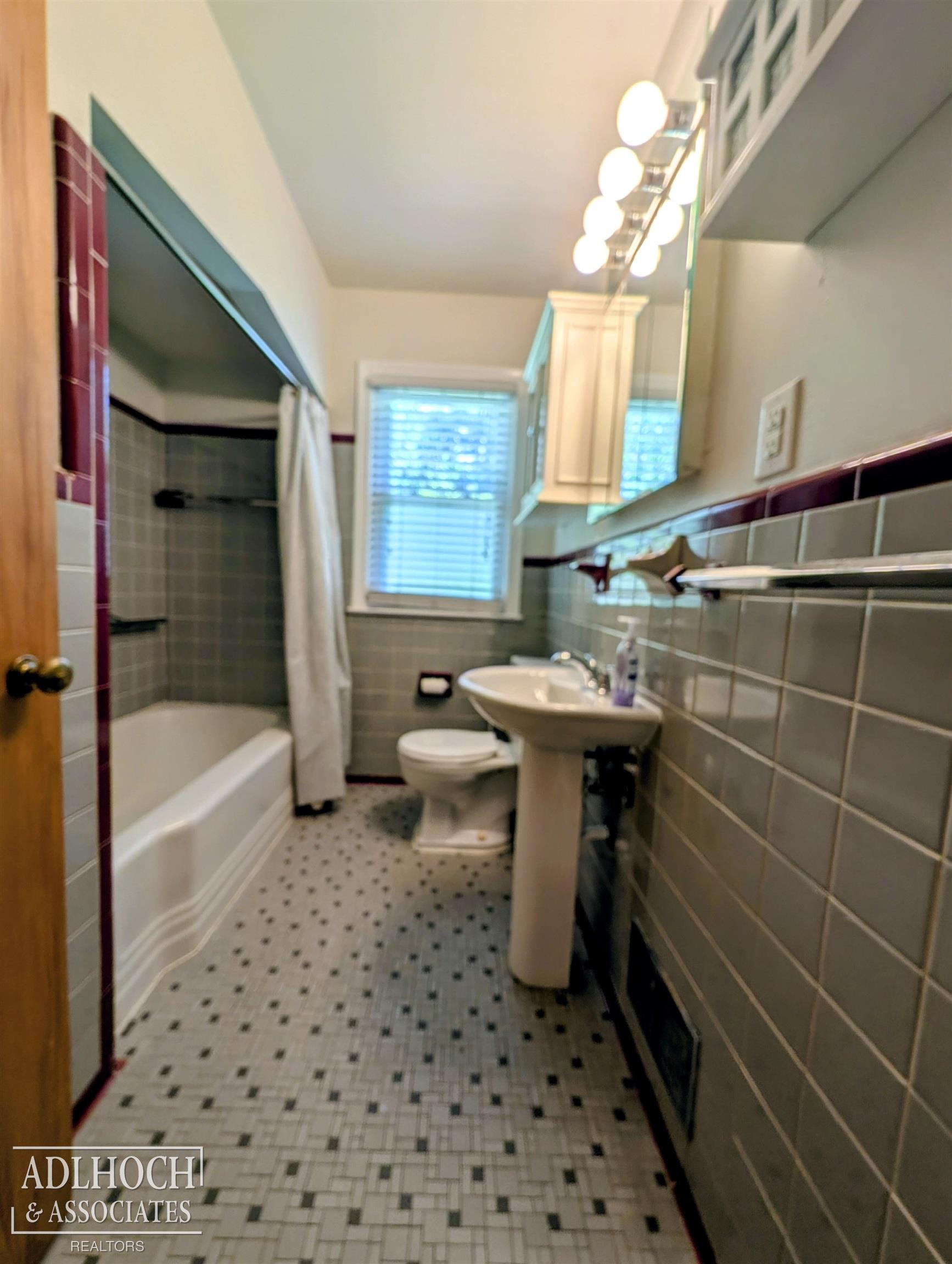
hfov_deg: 94.6
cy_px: 632
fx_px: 439
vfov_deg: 110.5
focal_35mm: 12
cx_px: 476
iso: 56
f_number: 1.95
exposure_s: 1/120
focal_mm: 2.23
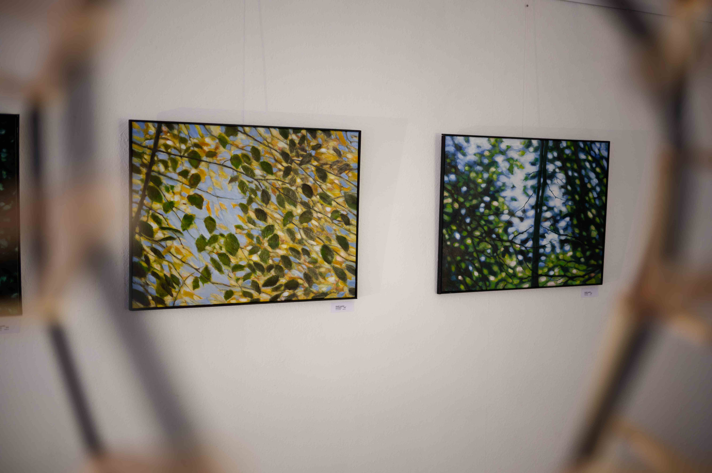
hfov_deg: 48.5
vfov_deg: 33.4
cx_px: 356
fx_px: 791
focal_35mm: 40
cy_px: 236
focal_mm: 40
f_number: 2
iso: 640
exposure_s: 1/60
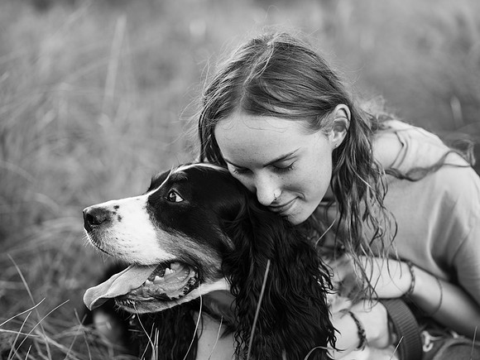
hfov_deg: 21.3
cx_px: 240
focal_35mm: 92
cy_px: 180
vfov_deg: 16.1
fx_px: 1276
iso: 400
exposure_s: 1/320
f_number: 2.5
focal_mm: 85
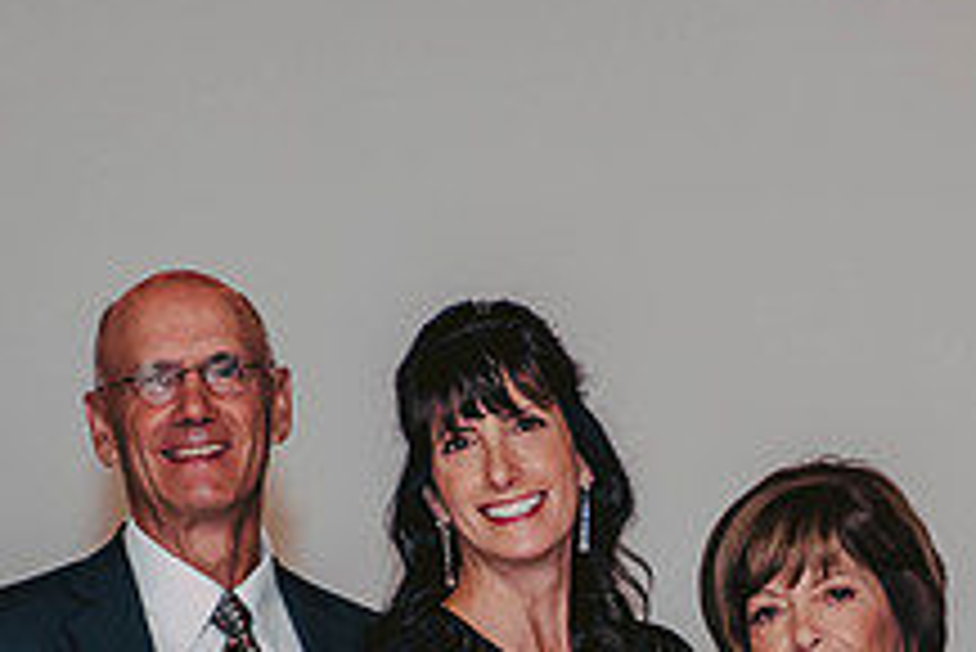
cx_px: 825
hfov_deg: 9.2
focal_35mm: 224
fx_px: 6077
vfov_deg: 6.1
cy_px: 751
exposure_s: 1/60
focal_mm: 75
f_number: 3.2
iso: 1250
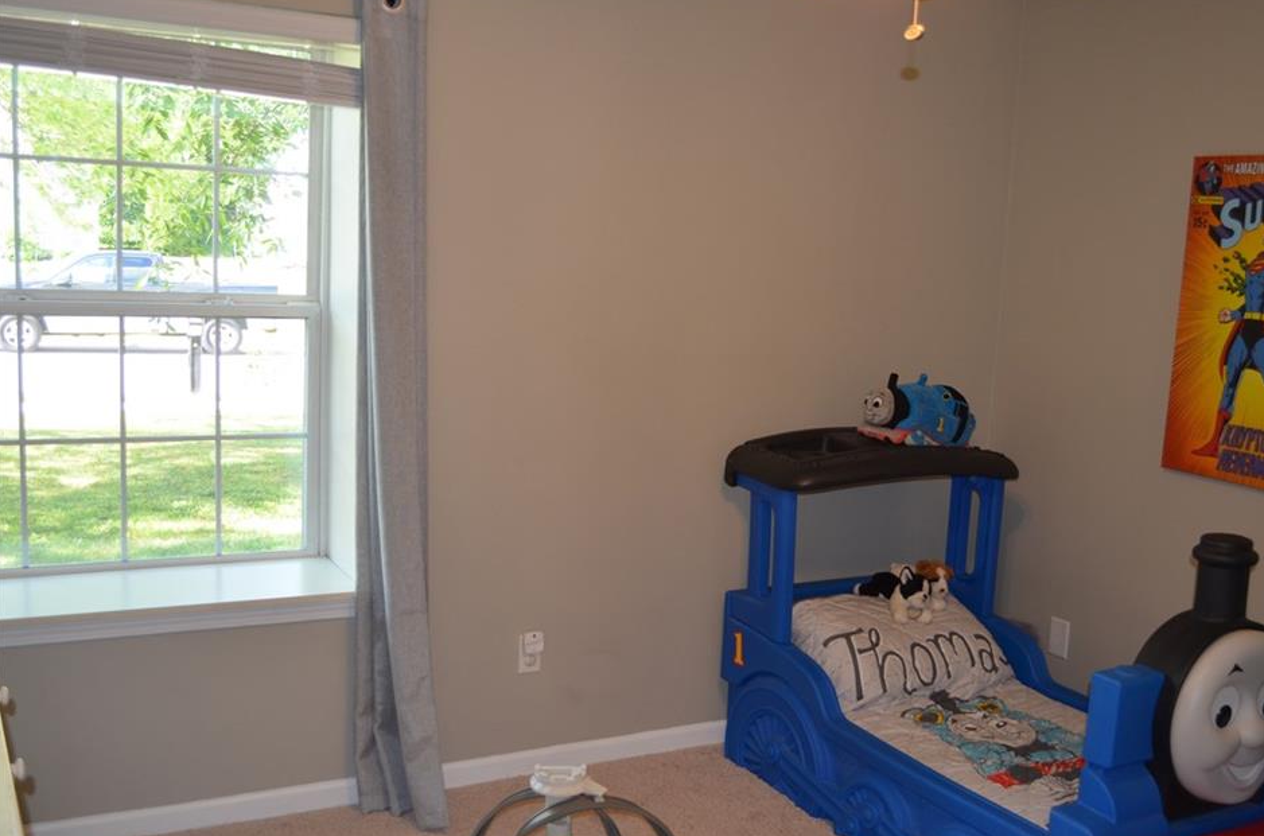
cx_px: 685
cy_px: 444
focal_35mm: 36
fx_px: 1261
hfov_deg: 53.2
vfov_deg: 36.7
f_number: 4
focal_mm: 22
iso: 400
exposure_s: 1/60
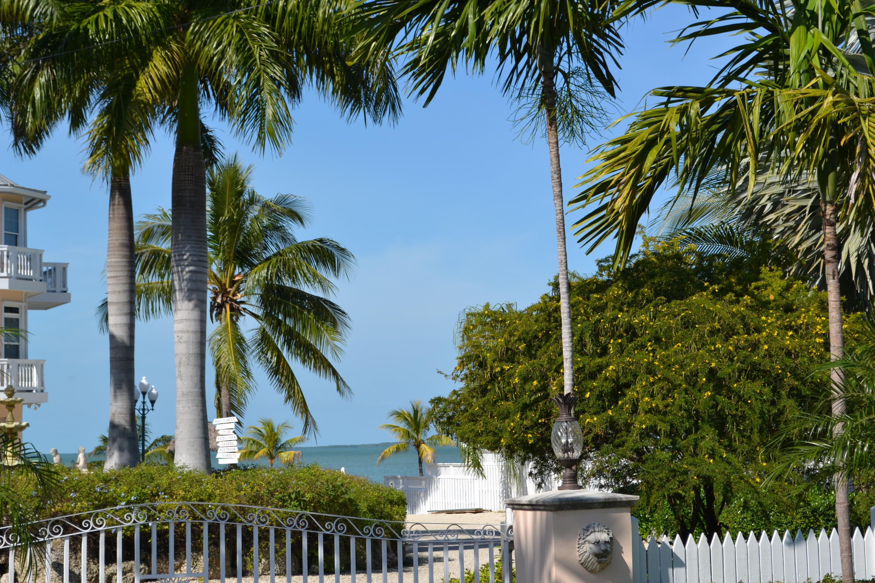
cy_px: 292
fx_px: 1896
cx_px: 438
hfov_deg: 26.0
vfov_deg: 17.5
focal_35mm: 78
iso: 100
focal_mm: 52
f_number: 9
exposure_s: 1/320
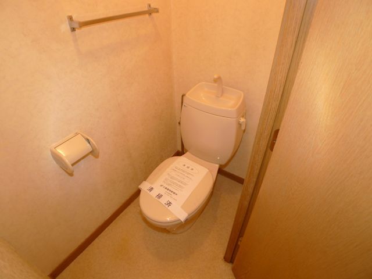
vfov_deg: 56.8
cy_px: 140
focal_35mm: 24
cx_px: 186
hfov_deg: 71.6
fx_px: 258
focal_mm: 5.1
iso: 100
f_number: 2
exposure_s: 1/20
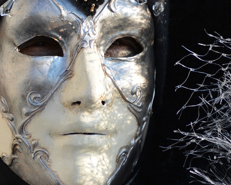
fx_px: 3158
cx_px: 9
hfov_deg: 4.2
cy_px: 118
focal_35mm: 462
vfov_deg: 3.4
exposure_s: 1/400
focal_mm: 95
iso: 100
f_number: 4.2
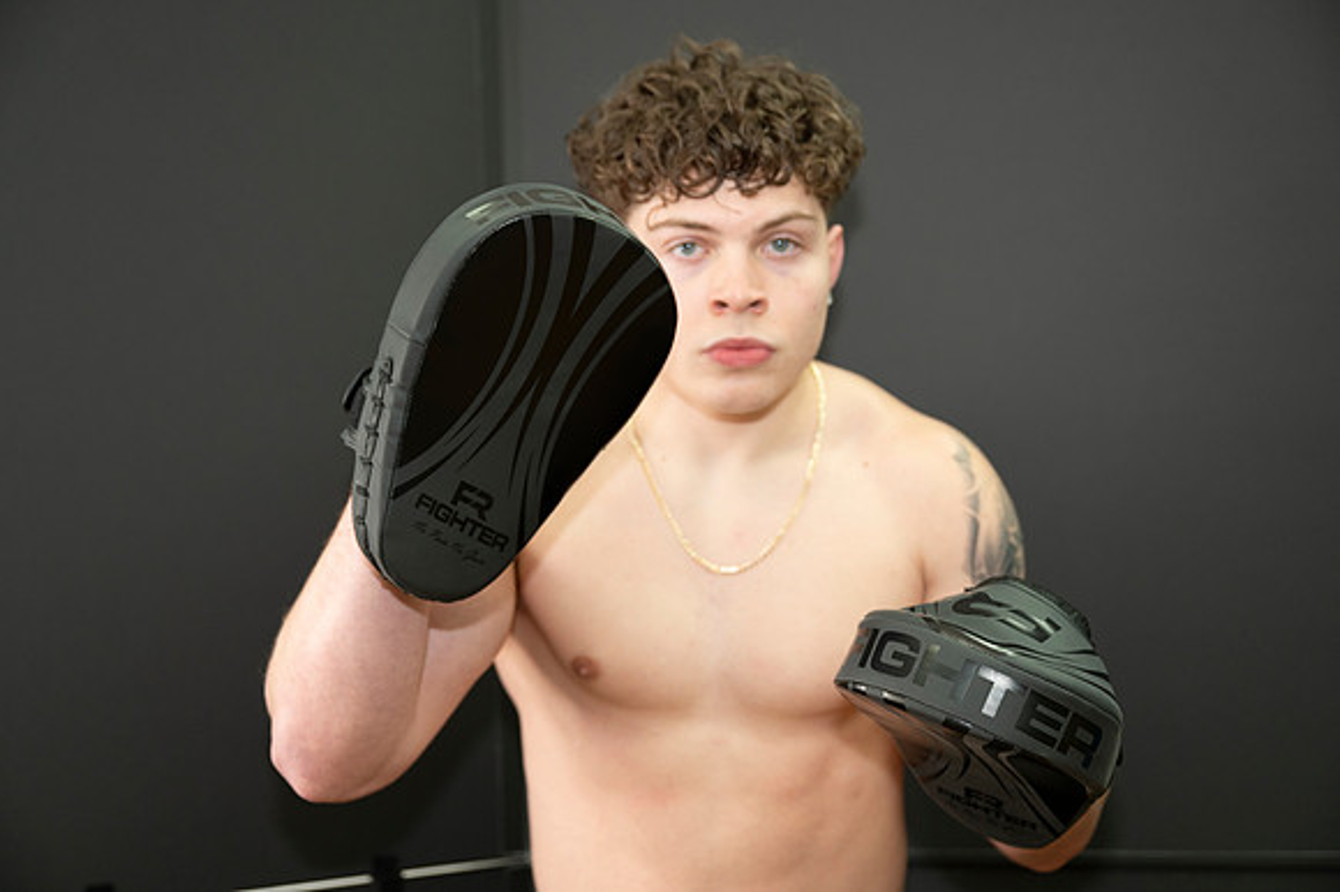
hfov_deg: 37.5
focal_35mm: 53
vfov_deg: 25.5
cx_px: 670
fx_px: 1972
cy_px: 446
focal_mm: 53
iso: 800
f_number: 3.5
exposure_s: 1/200
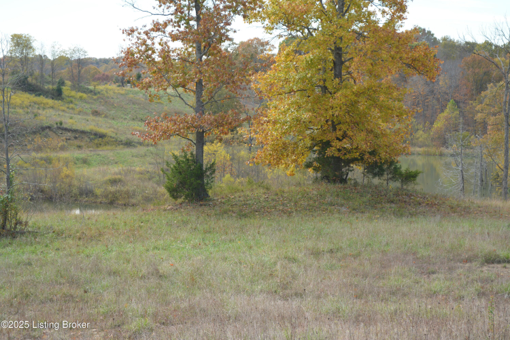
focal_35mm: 69
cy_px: 170
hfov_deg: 29.2
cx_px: 255
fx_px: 977
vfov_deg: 19.7
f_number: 7.1
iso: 200
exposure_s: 1/200
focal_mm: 46
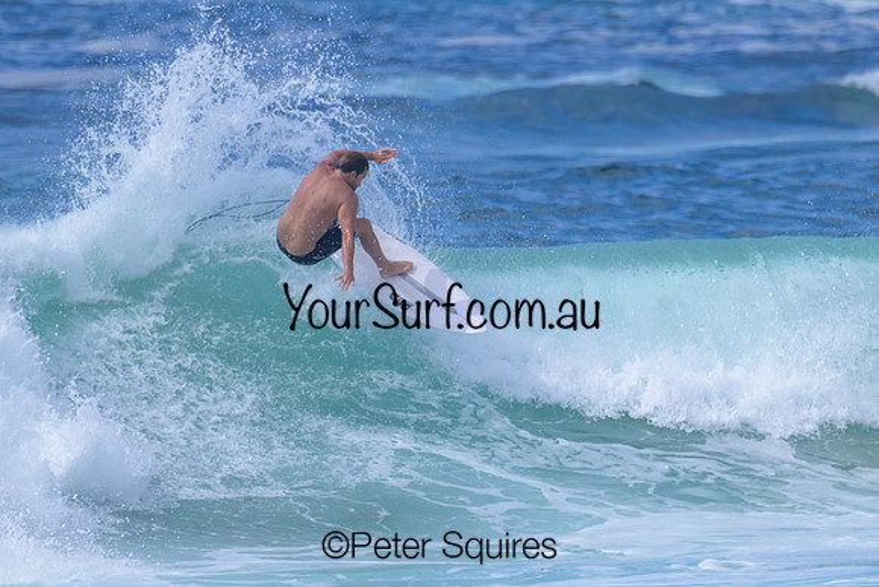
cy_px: 368
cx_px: 476
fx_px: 26722
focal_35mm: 1094
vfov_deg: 1.3
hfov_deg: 1.9
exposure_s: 1/2000
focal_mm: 800
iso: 560
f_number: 11
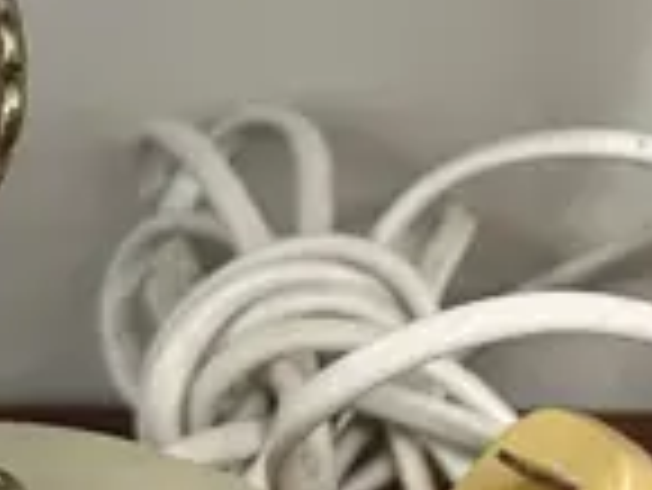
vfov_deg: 8.8
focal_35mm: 169
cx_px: 1201
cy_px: 207
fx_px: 3186
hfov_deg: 10.9
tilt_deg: -18.8
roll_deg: -0.5
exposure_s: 1/100
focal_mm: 6.86
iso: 200
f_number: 1.78
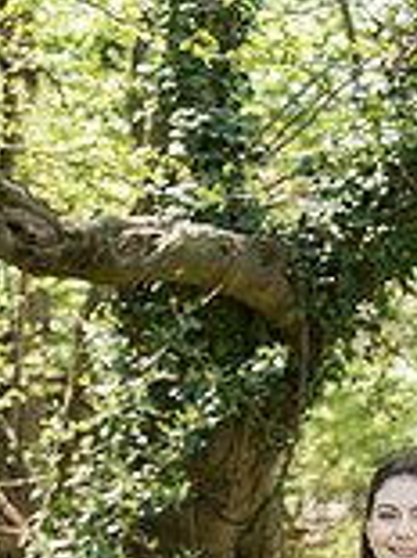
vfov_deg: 9.9
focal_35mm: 196
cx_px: 410
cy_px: 724
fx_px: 3152
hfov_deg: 7.5
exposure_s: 1/320
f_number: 4
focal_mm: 70
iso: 400
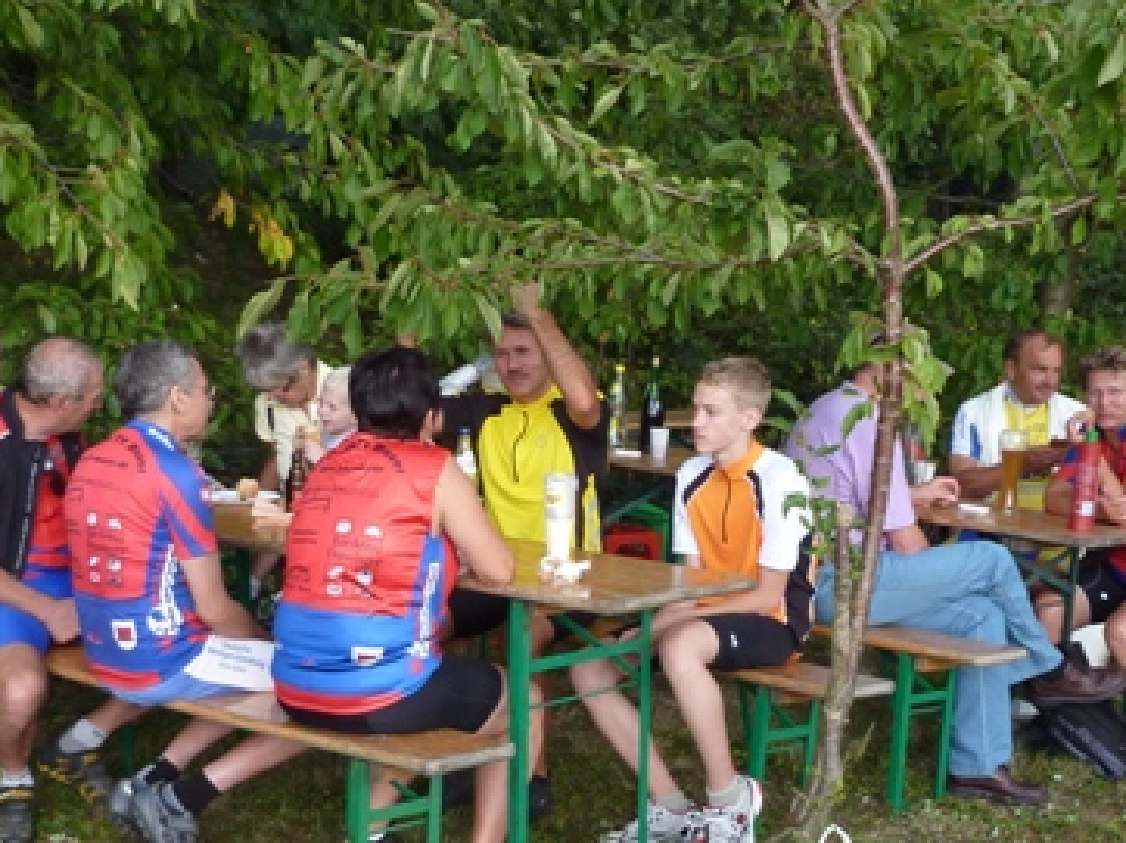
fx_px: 1853
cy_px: 516
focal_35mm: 57
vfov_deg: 25.6
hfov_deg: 33.8
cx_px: 625
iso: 160
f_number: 3.5
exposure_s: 1/125
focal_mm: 5.3
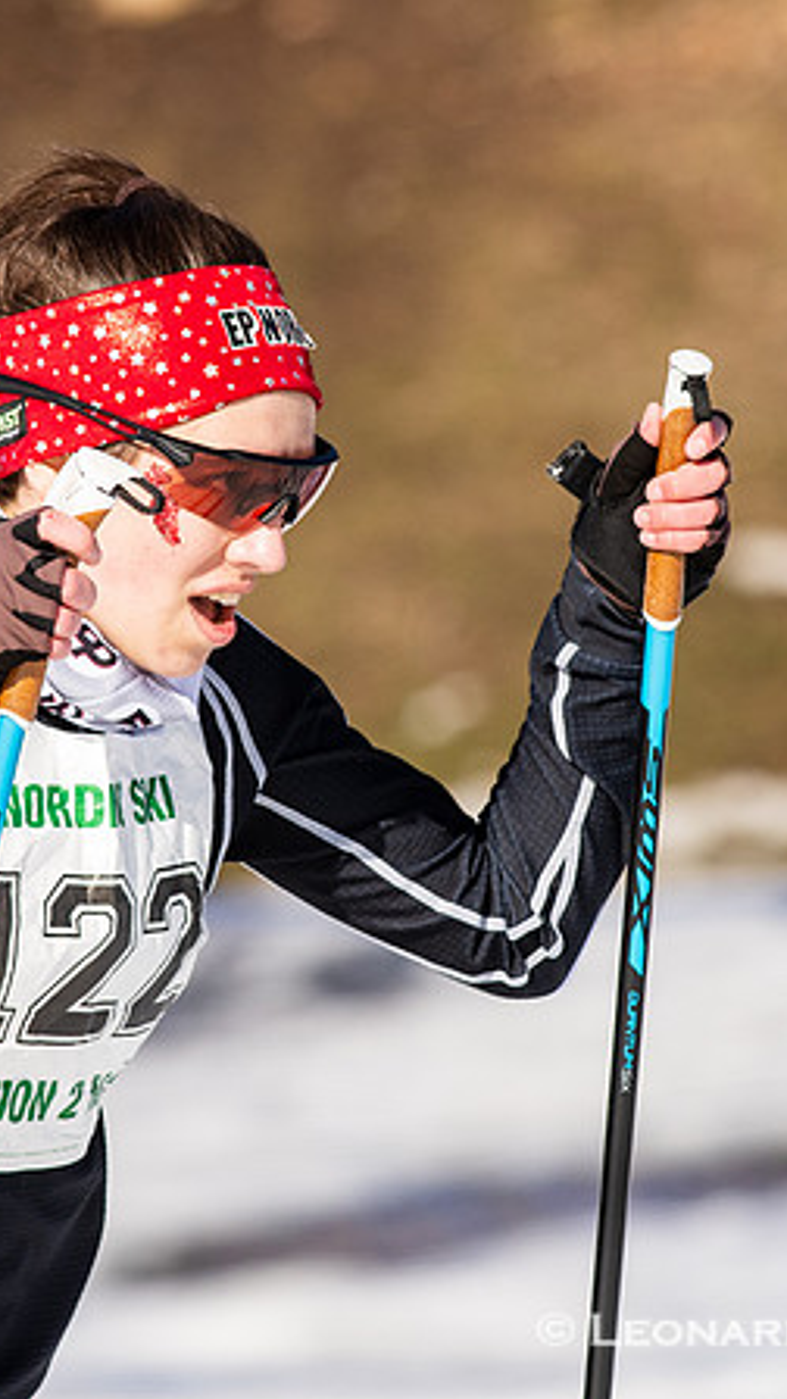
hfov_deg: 1.7
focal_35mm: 717
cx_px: 309
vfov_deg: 3.0
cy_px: 693
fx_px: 26600
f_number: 6.3
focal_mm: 300
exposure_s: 1/2000
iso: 400
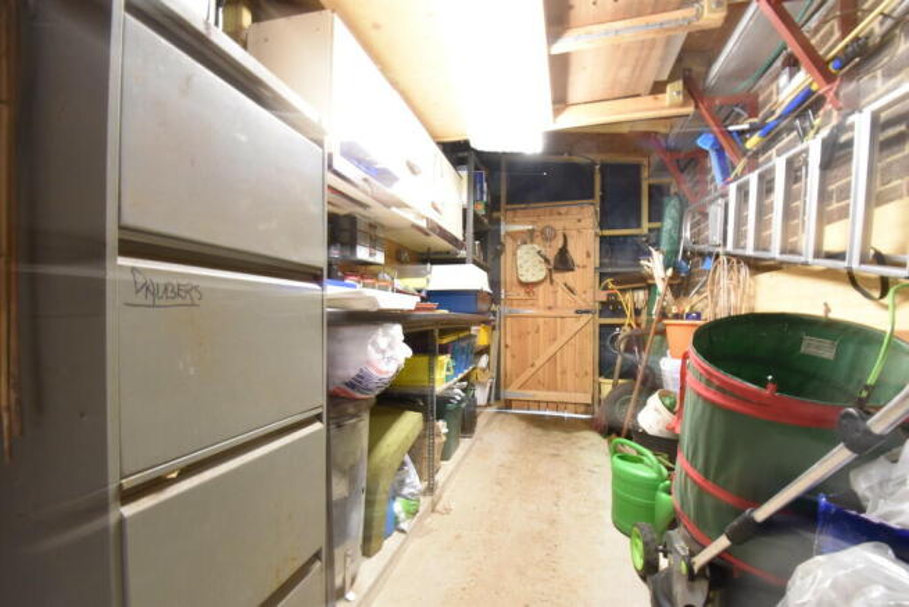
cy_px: 304
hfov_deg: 100.4
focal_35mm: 15
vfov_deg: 77.4
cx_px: 454
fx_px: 379
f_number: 11
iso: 640
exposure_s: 1/1.3
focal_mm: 10
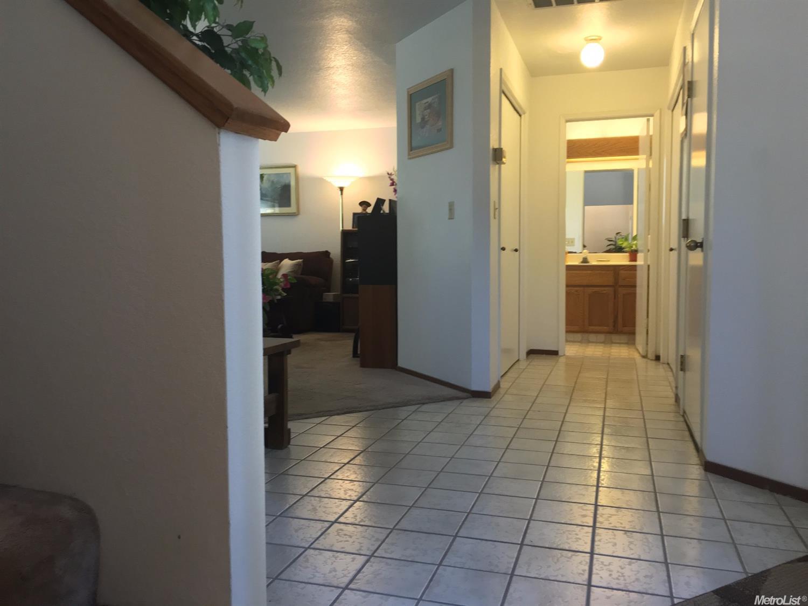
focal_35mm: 29
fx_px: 677
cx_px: 404
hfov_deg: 61.7
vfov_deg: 48.2
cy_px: 303
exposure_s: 1/30
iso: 125
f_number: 2.2
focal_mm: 4.15
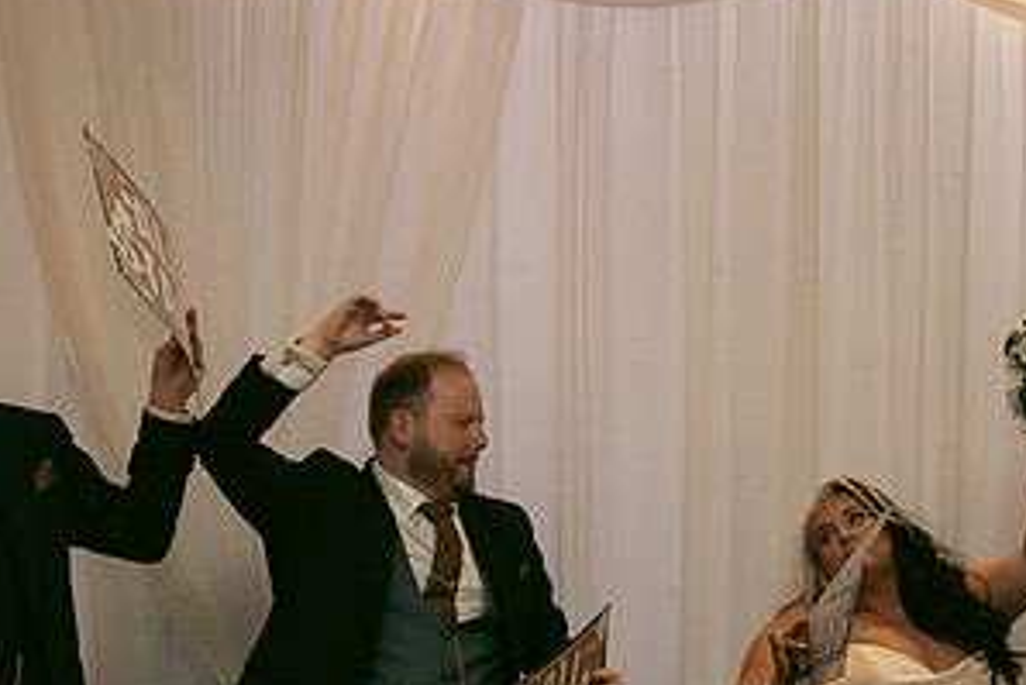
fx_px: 2110
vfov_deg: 18.3
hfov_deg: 27.1
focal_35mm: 74
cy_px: 563
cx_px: 720
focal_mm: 38
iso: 2500
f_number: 3.5
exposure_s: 1/160
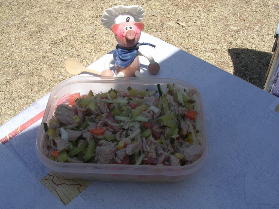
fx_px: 330
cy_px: 104
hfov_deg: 45.8
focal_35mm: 41
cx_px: 140
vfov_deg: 35.1
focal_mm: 6.2
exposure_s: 1/283
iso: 100
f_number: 5.8
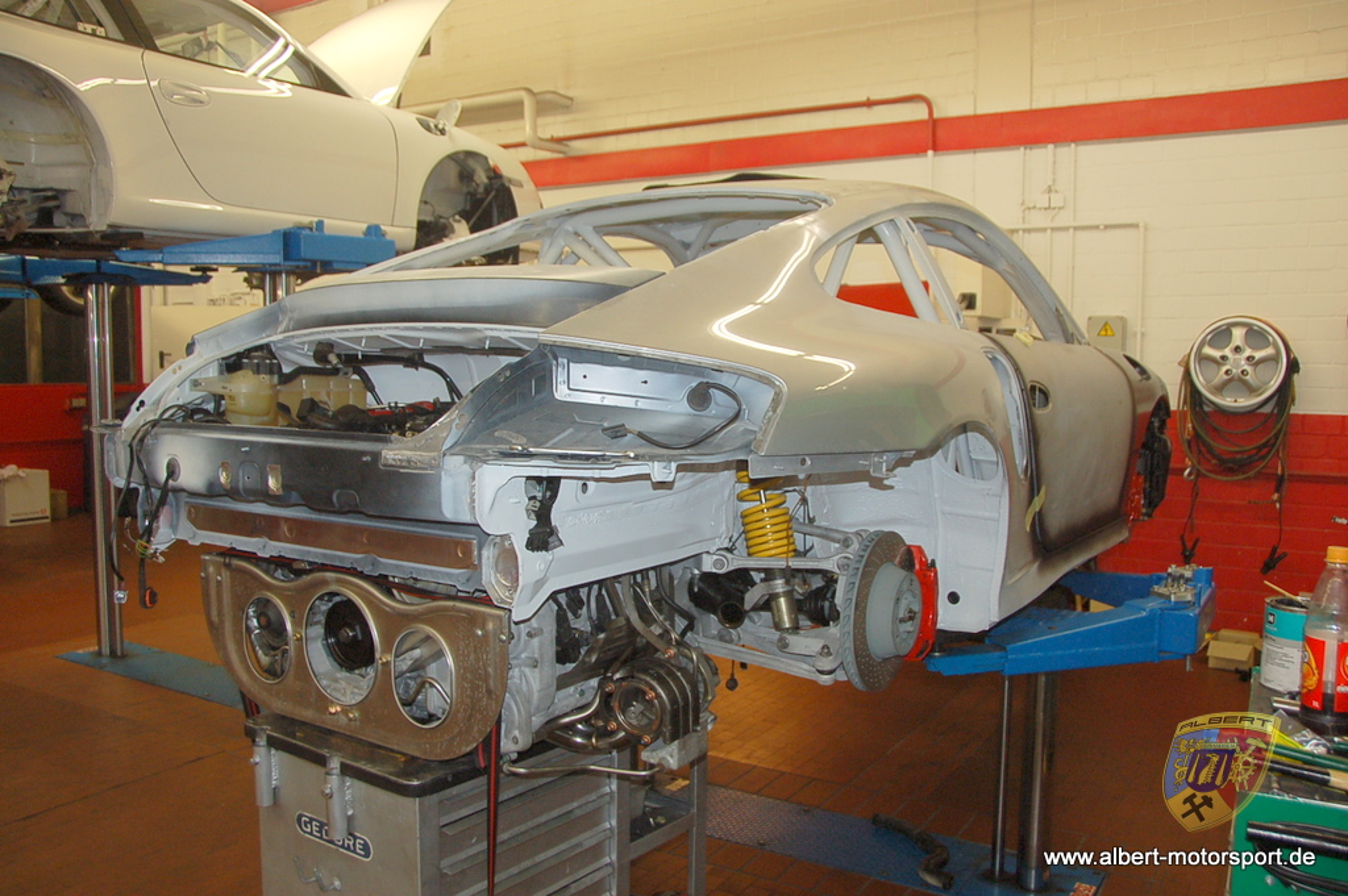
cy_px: 448
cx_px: 674
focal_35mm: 30
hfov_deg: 62.0
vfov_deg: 43.5
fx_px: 1122
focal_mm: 20
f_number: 3.8
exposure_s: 1/60
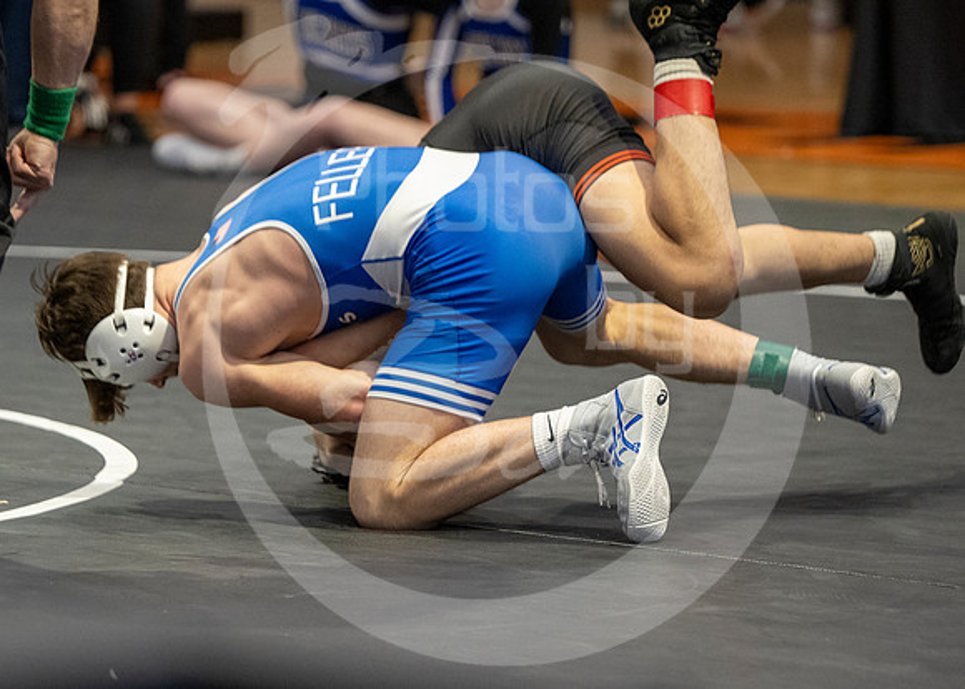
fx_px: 7177
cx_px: 402
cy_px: 574
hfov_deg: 7.7
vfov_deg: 5.5
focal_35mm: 262
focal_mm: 150
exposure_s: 1/1000
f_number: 2.8
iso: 3200
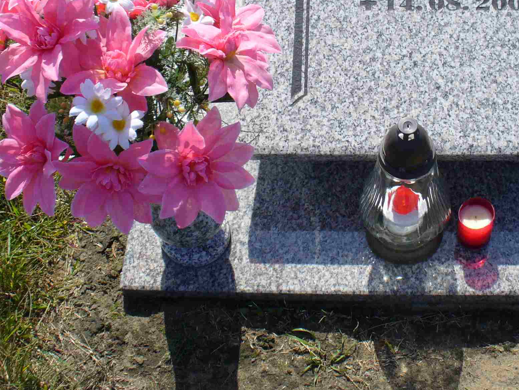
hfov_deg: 31.4
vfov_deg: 23.8
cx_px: 353
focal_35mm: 61
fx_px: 915
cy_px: 103
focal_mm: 6.1
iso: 80
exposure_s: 1/320
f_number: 5.6
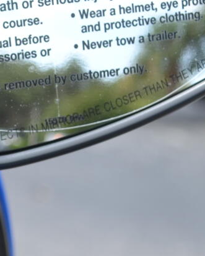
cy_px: 239
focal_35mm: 238
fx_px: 1808
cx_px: -109
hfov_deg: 6.4
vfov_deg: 8.1
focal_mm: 35
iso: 100
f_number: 5.6
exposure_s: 1/125
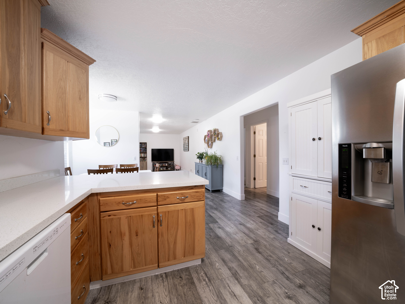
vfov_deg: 90.0
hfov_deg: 106.3
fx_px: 152
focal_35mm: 13
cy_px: 152
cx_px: 202
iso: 160
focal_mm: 12
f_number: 11
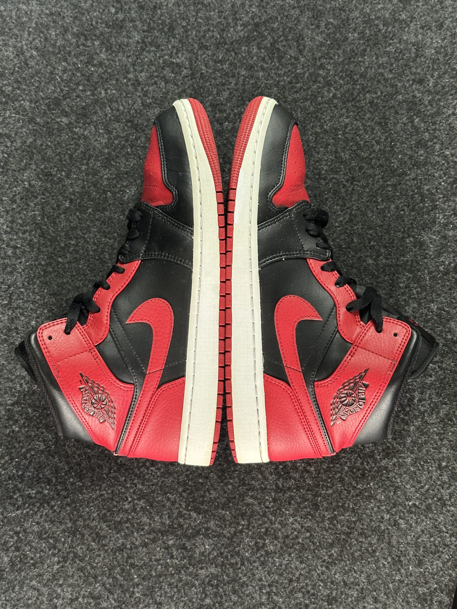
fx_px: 845
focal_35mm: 48
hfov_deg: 30.3
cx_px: 228
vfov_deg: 39.7
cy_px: 304
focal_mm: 6.86
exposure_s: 1/36
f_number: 1.78
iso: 250
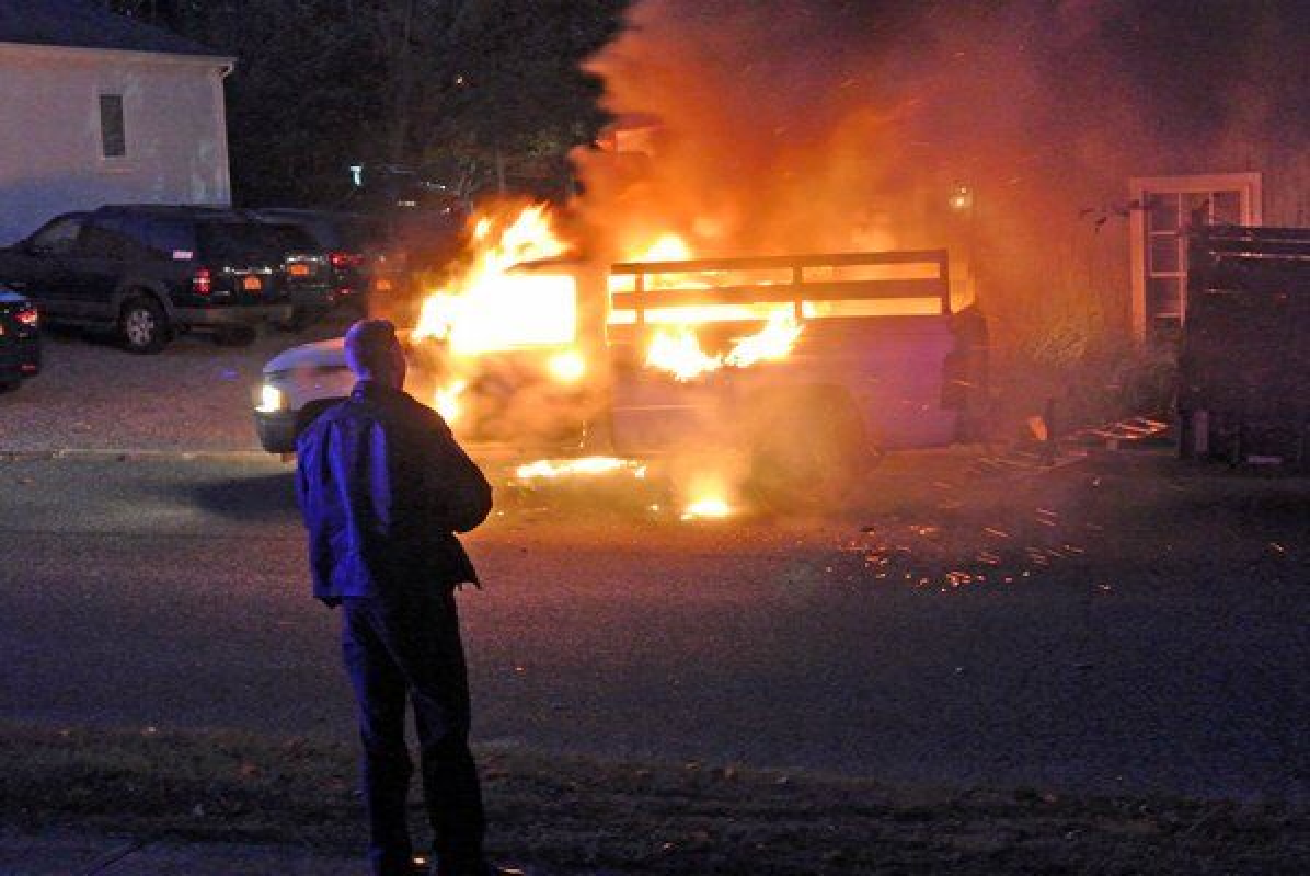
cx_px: 655
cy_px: 438
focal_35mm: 69
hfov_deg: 29.2
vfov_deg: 19.8
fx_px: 2513
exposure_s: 1/30
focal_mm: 25.9
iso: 2800
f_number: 5.3
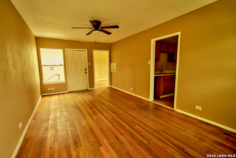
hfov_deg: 96.7
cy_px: 79
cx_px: 118
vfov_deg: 73.9
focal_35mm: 16
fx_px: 105
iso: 100
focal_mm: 16
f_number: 4
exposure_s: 1/20
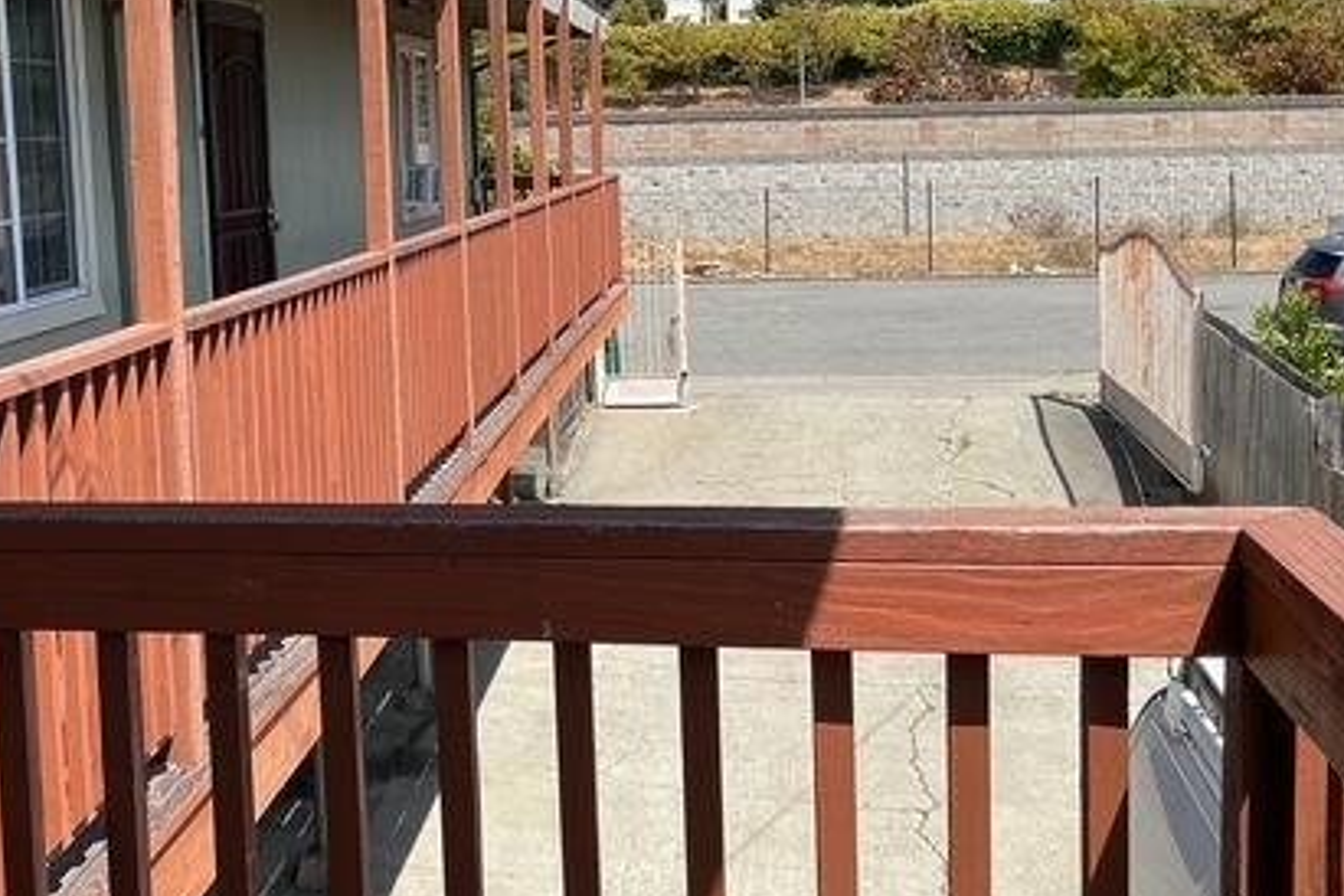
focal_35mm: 47
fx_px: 1755
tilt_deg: -3.7
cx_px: 330
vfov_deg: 28.4
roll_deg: +3.2
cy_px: 288
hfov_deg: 40.7
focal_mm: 3
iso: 25
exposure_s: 1/1311
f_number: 1.8
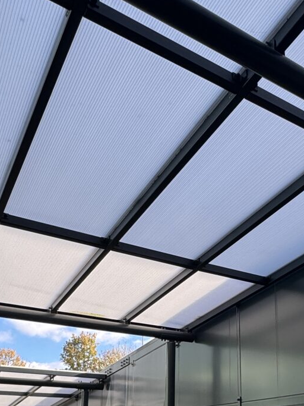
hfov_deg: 34.5
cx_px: 220
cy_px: 343
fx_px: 480
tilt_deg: +12.7
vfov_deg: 43.0
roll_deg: +0.4
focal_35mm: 41
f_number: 2.2
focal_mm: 2.22
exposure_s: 1/307
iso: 40
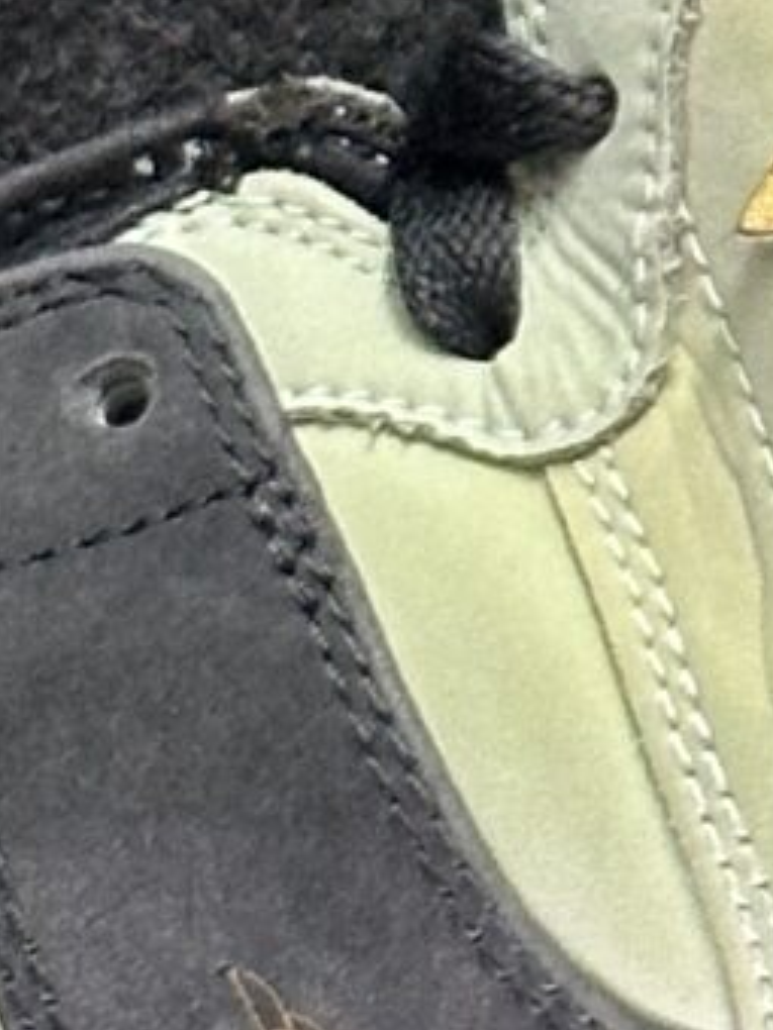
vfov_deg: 5.5
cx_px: 2025
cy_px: -33
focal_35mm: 361
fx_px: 10749
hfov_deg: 4.0
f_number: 1.78
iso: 250
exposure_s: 1/50
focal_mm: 6.86
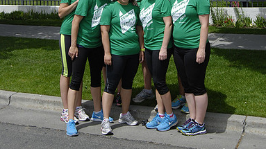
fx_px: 437
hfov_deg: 33.8
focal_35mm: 62
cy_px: -44
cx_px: 133
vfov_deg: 18.1
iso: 400
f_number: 10
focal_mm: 26
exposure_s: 1/800
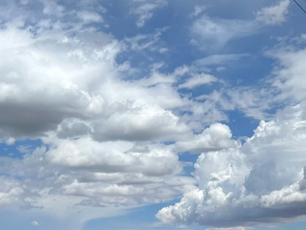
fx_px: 743
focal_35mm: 84
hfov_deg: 23.2
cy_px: 317
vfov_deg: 16.4
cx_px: 102
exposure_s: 1/8696
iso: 50
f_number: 1.5
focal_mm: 5.7
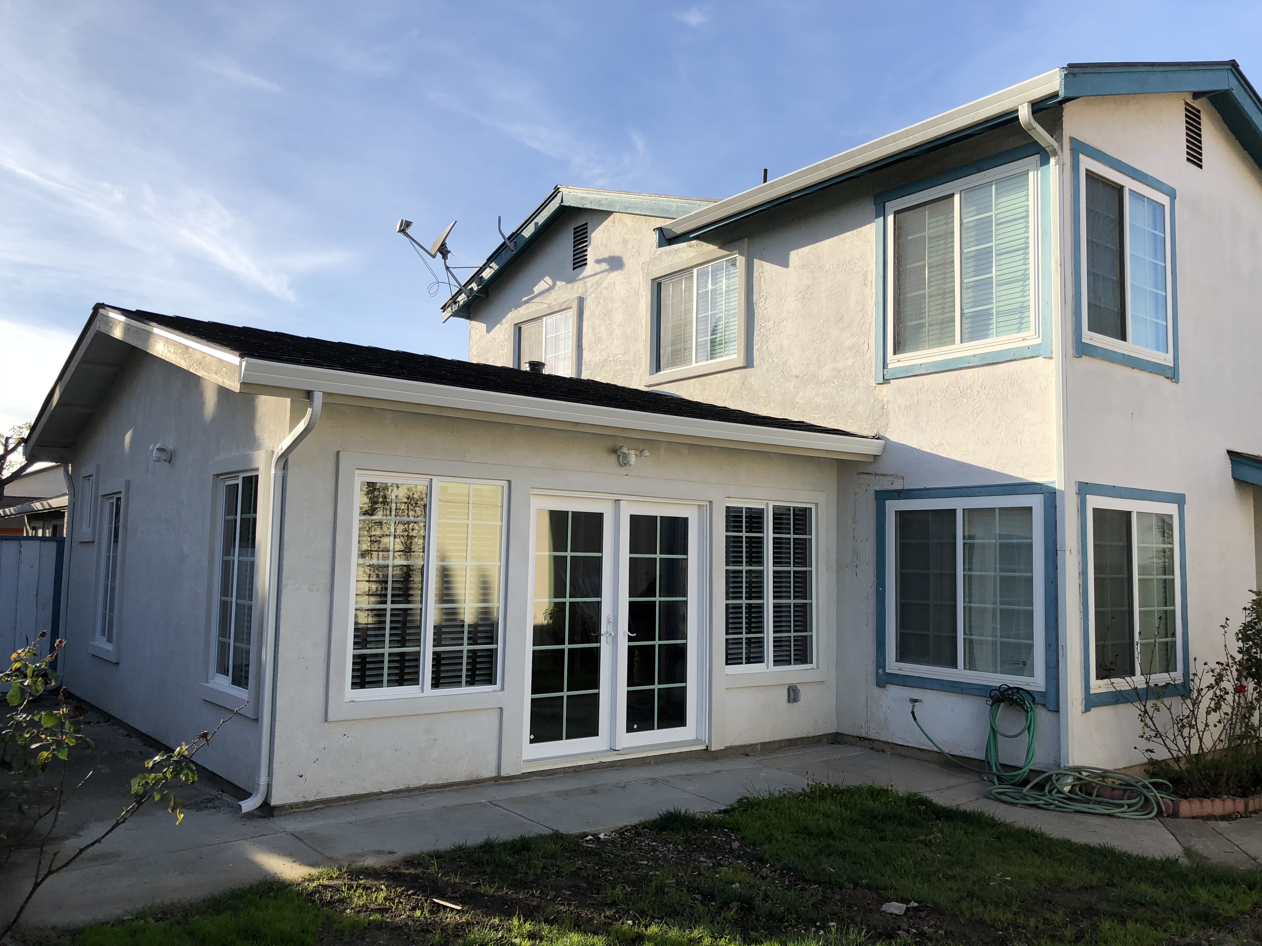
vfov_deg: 49.7
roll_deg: -0.8
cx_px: 631
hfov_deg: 63.4
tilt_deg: +5.2
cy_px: 473
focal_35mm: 28
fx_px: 1021
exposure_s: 1/1548
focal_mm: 4
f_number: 1.8
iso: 20
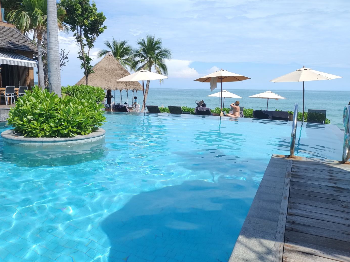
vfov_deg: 48.2
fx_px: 293
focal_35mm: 29
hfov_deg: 61.5
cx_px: 153
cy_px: 133
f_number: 1.7
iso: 100
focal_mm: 4.71
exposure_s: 1/659
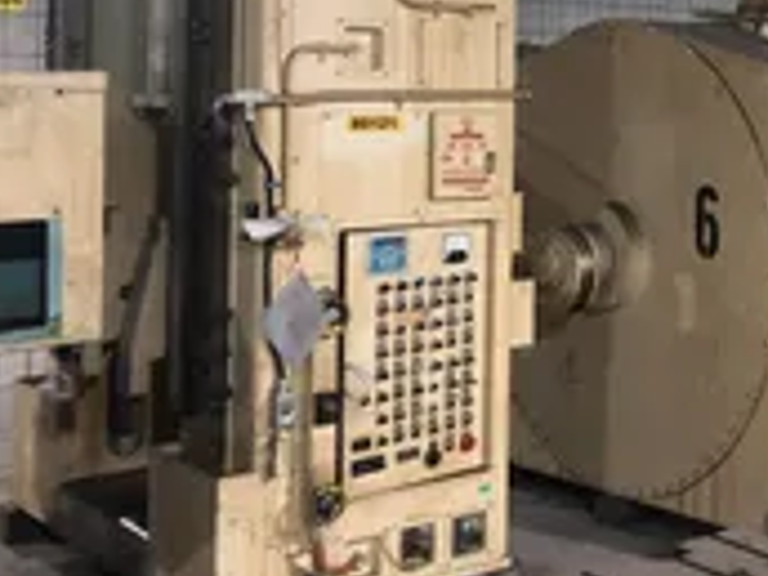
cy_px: 63
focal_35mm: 65
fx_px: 1442
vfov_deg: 22.1
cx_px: 746
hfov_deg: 28.2
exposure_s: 1/4
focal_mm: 4
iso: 100
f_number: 1.8
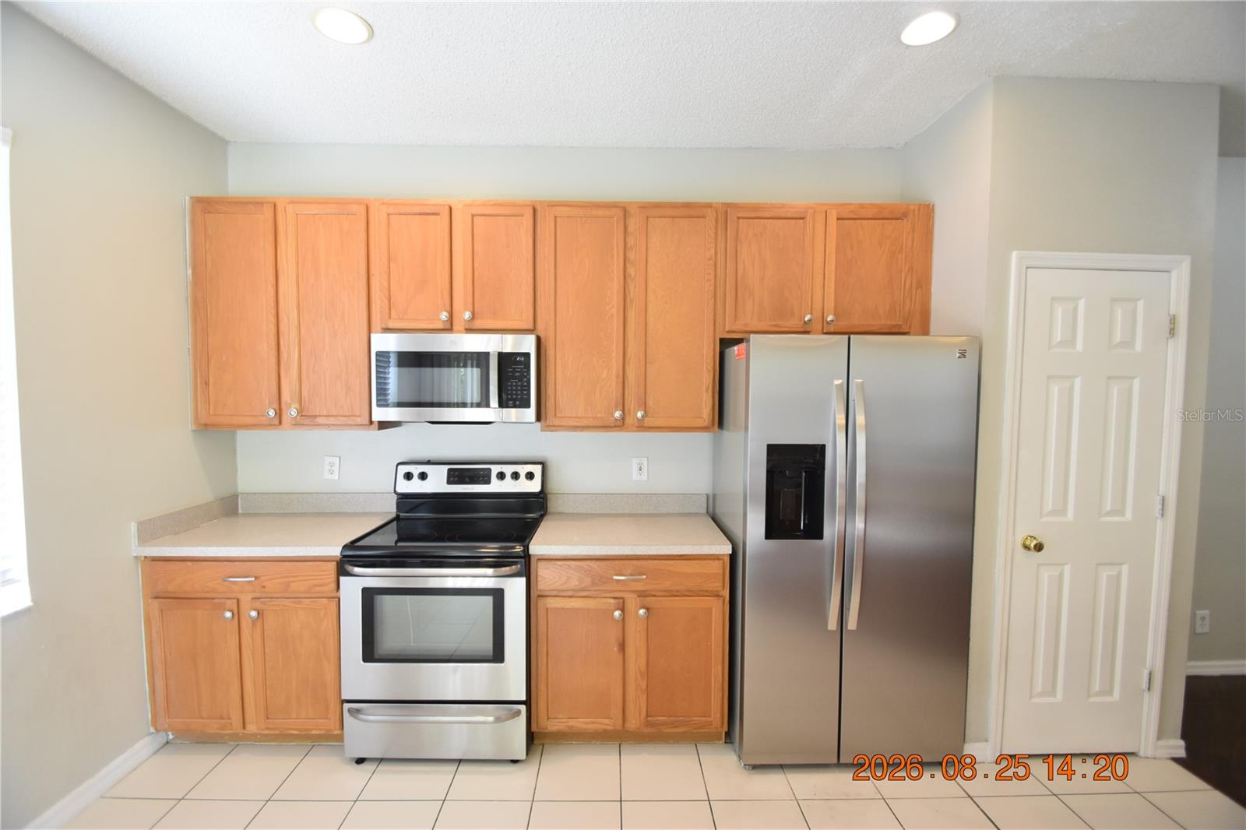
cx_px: 623
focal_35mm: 15
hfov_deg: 100.4
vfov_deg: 77.3
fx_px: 519
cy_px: 415
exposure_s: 1/60
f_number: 3.5
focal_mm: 10
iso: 800
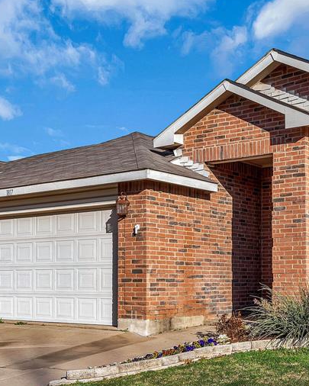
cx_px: 250
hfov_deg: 26.2
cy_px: 217
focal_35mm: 57
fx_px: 651
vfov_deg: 33.0
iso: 320
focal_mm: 20
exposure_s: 1/250
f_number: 11
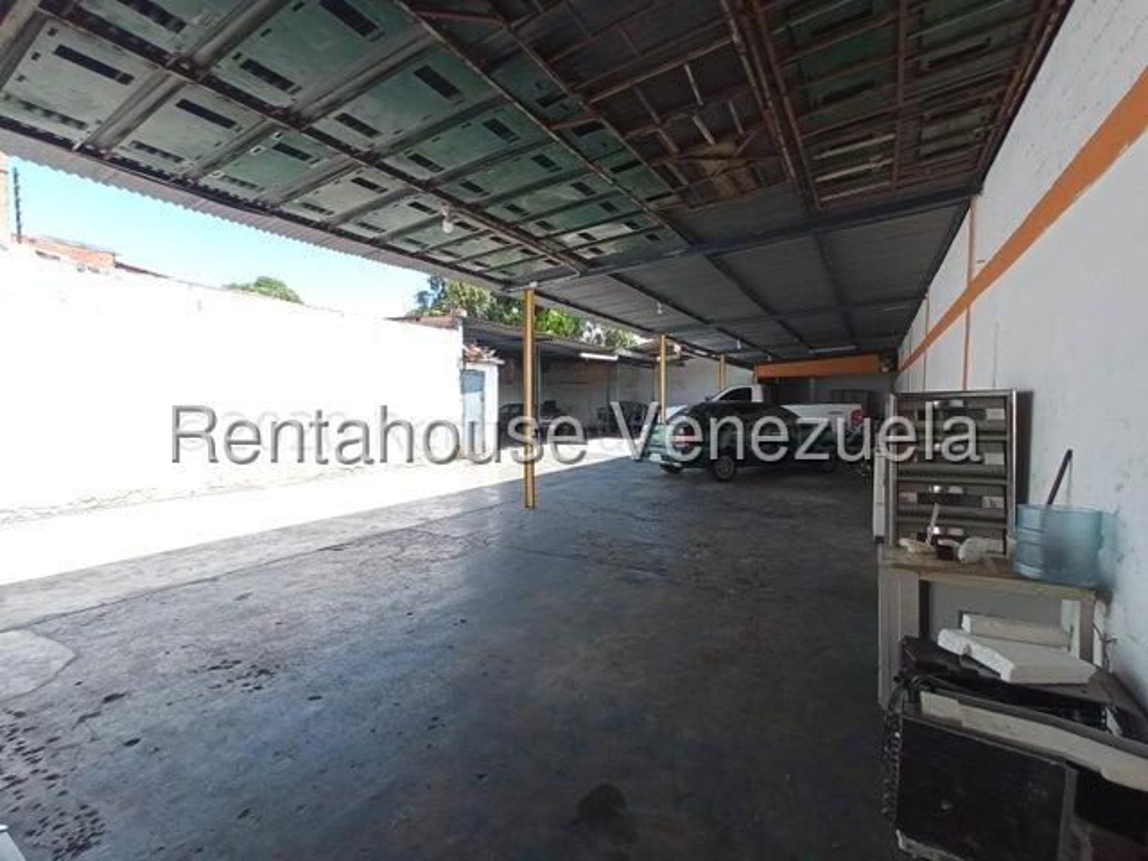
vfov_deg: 81.7
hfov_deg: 98.2
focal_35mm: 15
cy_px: 430
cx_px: 574
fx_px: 497
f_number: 2.2
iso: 113
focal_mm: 1.65
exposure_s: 1/368
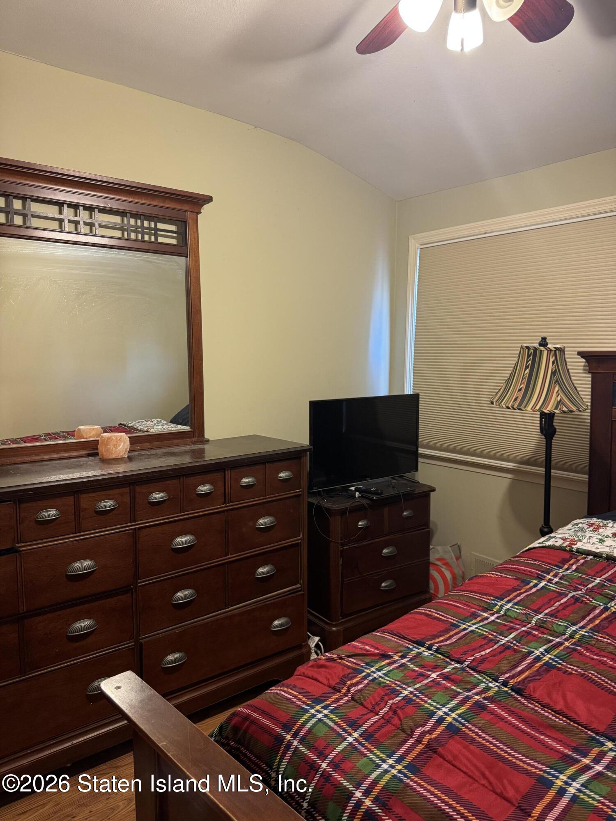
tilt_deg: -6.0
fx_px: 569
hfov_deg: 56.8
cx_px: 308
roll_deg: +0.8
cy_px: 410
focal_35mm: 24
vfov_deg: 71.6
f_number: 1.78
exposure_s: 1/60
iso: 400
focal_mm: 6.76
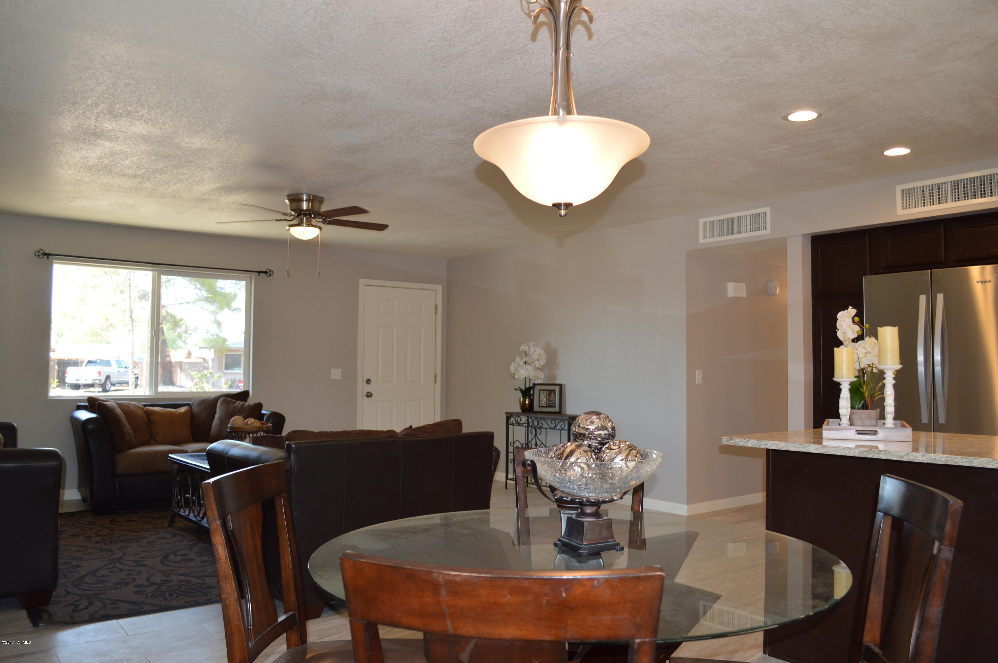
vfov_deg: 47.8
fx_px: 748
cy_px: 332
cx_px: 499
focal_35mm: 27
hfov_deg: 67.4
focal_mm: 18
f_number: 4
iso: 400
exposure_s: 1/100
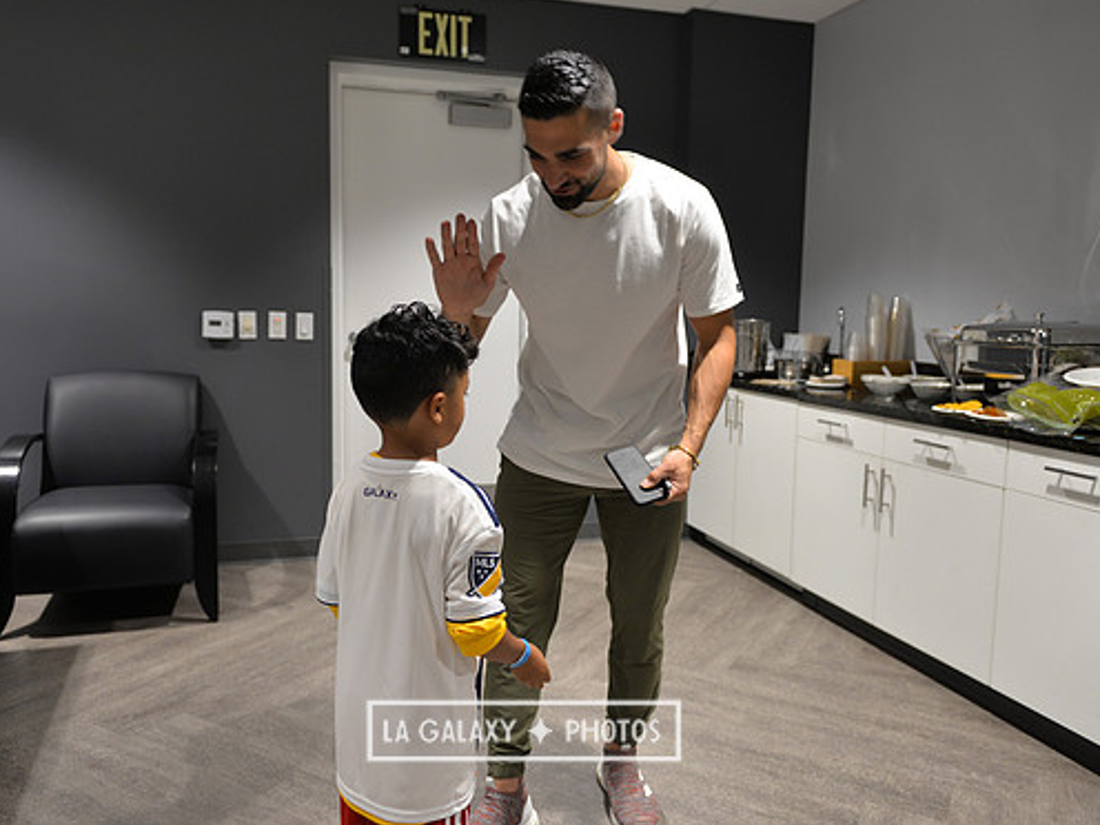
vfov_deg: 51.3
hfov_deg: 65.3
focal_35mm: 27
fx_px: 858
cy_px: 398
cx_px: 523
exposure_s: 1/80
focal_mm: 24
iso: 800
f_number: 2.8
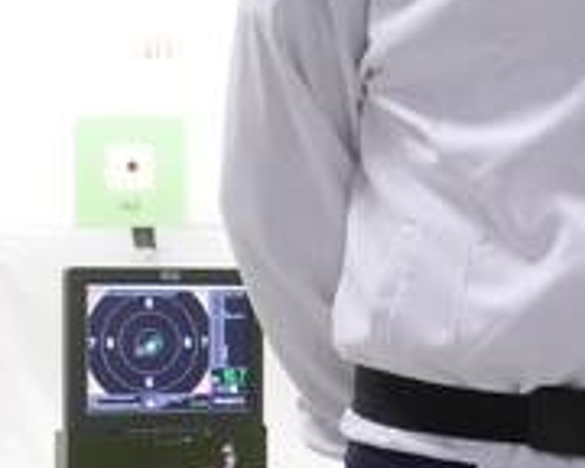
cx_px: 1339
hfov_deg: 9.5
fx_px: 3168
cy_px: 258
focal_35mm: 183
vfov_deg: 8.4
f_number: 10
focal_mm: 35
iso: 6400
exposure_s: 1/50
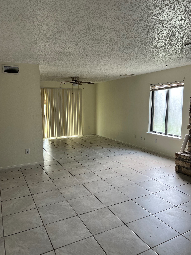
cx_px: 96
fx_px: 191
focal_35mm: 26
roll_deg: +0.1
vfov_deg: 67.3
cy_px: 128
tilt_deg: -8.1
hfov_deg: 53.1
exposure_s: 1/120
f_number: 1.5
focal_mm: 5.7
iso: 125
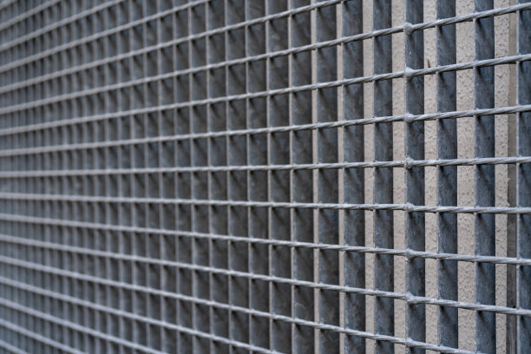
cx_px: 266
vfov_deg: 27.0
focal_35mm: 50
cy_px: 177
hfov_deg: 39.6
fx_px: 737
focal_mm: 50
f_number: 4.5
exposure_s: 1/125
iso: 50
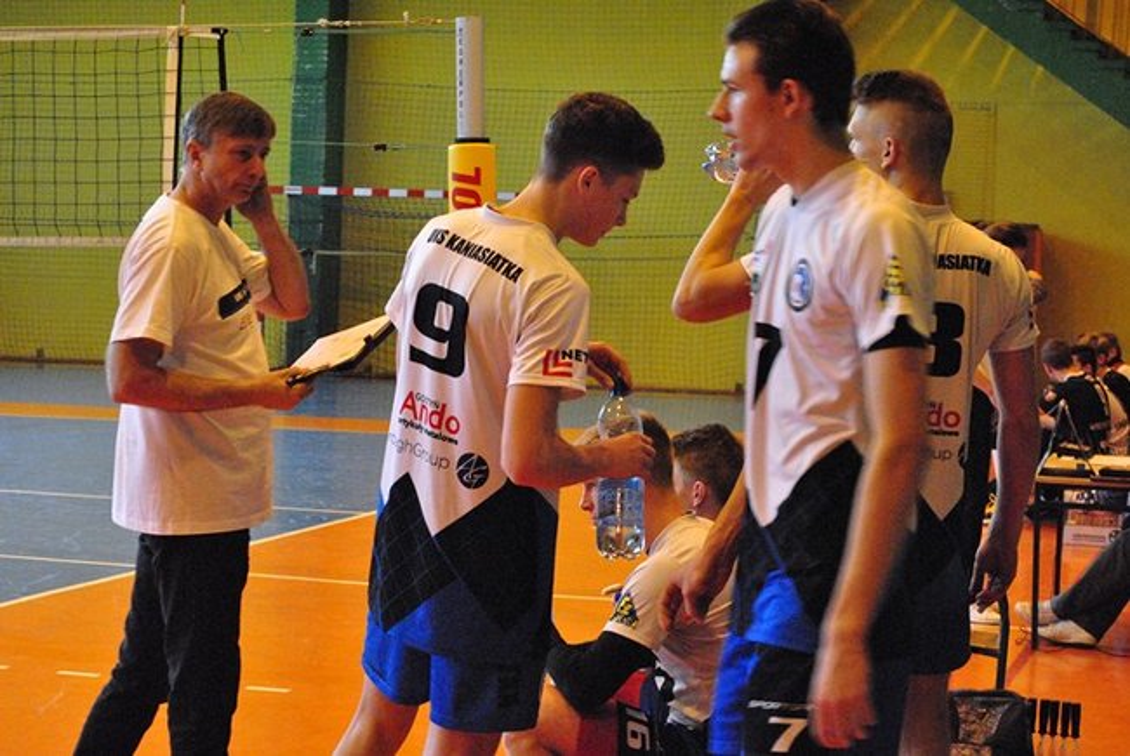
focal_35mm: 82
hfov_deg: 24.6
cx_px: 565
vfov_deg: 16.6
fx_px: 2592
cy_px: 378
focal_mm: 55
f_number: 5.6
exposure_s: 1/100
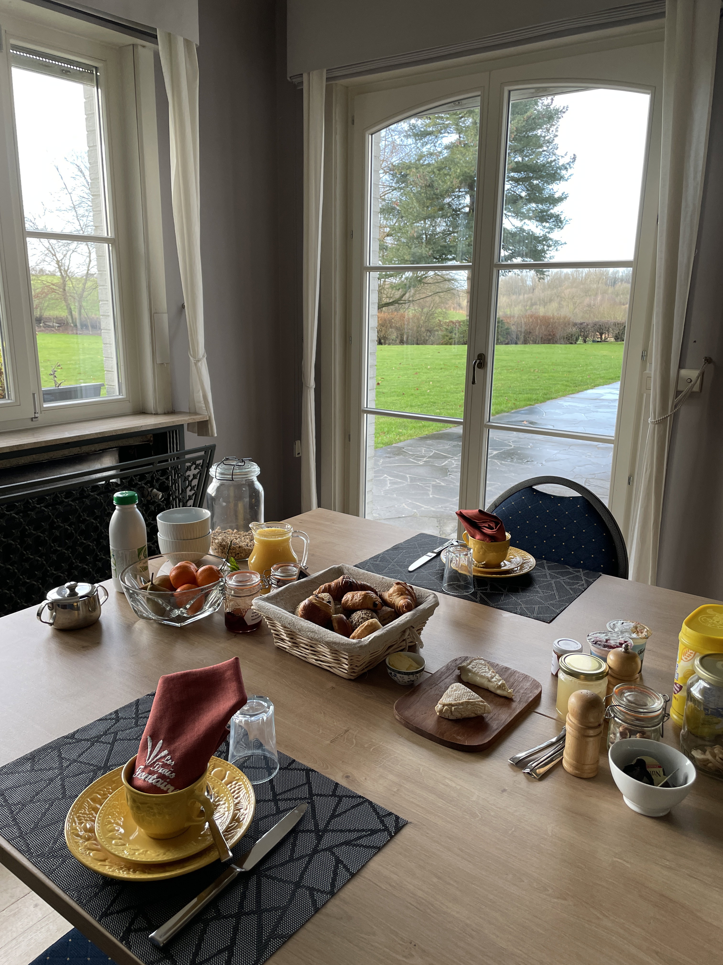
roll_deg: -1.0
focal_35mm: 26
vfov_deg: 67.3
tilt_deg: -13.8
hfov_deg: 53.1
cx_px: 362
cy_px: 482
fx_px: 724
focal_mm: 4.2
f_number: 1.6
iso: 80
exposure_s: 1/121
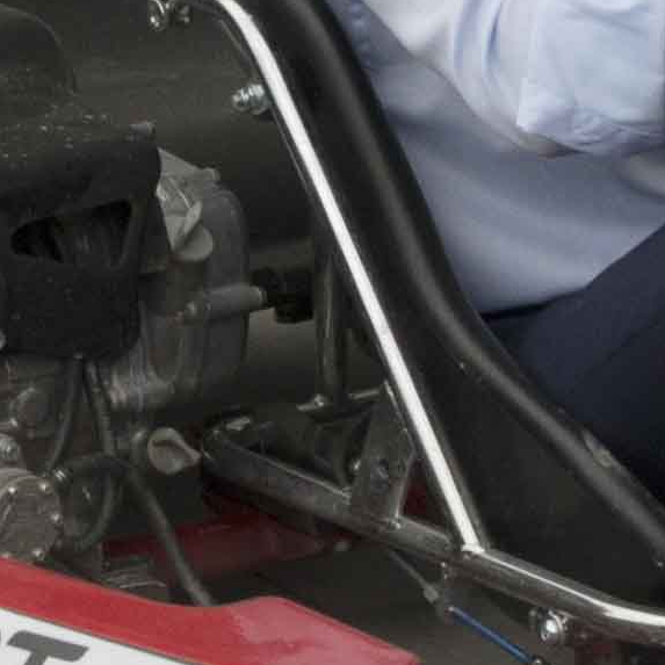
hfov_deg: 5.1
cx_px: -168
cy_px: -164
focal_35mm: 339
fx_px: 7368
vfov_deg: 5.1
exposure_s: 1/1250
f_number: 9
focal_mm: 38
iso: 800
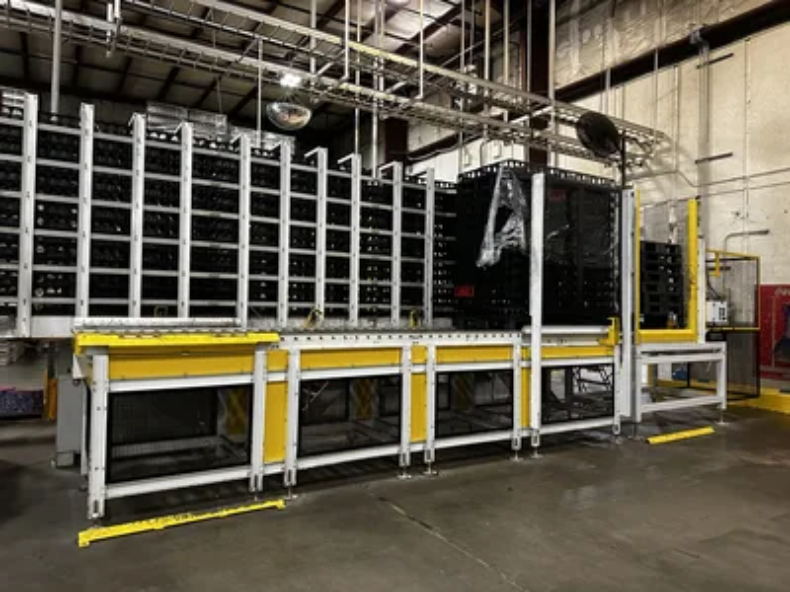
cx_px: 395
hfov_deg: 71.6
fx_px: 548
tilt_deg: +0.2
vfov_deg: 56.8
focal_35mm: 24
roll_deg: -2.2
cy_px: 296
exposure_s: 1/60
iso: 640
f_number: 1.78
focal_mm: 6.86
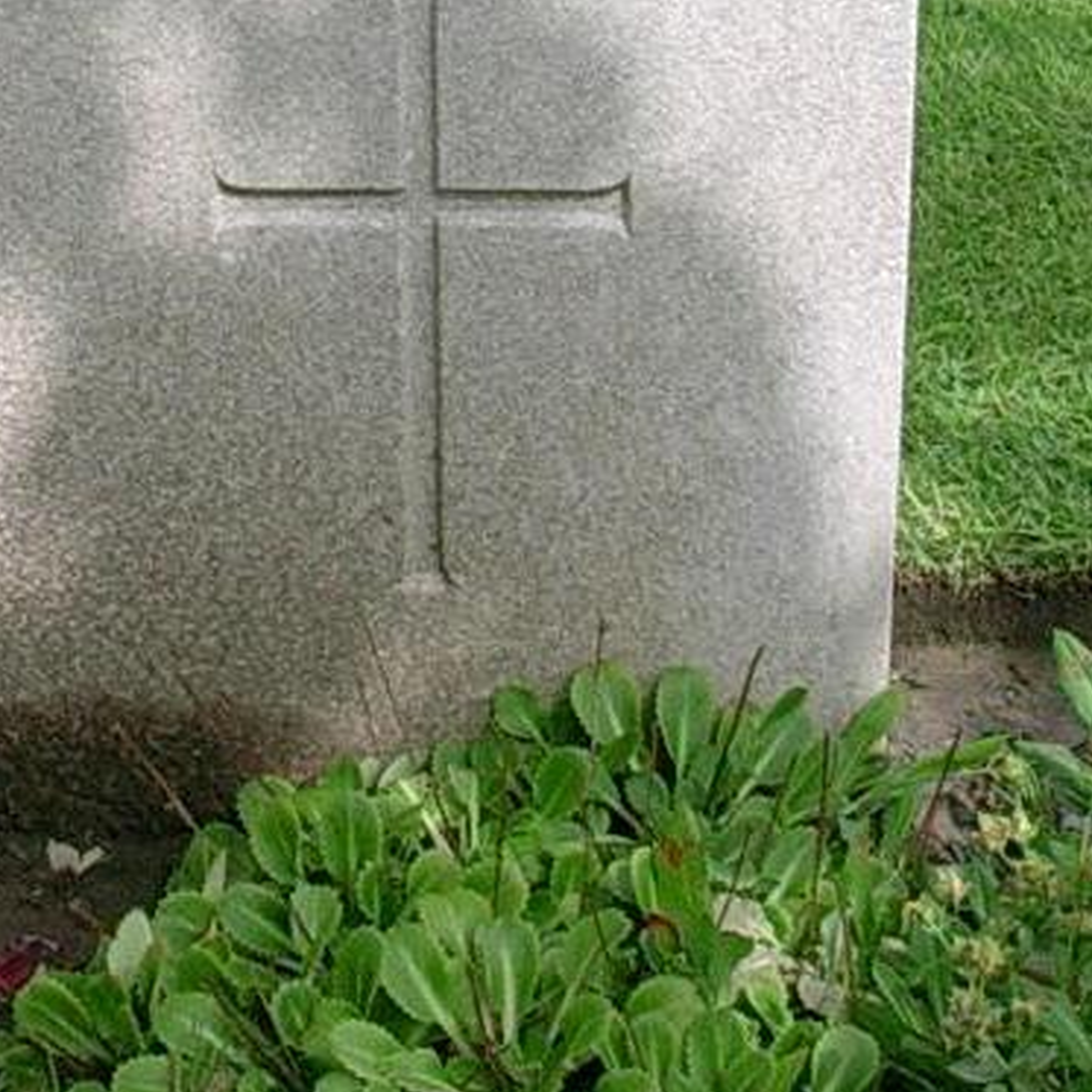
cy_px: -9
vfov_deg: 20.4
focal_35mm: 82
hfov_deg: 21.1
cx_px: 403
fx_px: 2927
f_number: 5.8
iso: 70
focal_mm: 6.7
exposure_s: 1/136
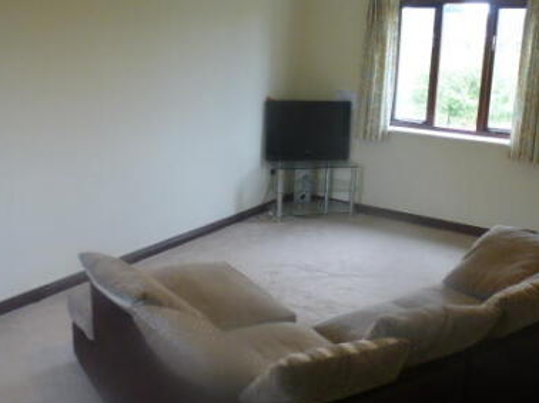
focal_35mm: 37
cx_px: 265
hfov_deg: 50.2
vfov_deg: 38.5
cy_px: 162
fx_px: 576
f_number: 3.3
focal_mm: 4.3
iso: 400
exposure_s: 1/40
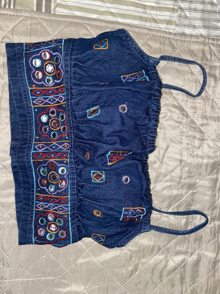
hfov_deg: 53.1
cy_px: 147
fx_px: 220
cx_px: 110
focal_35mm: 26
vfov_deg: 67.3
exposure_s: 1/32
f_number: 1.8
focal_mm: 4.25
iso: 40
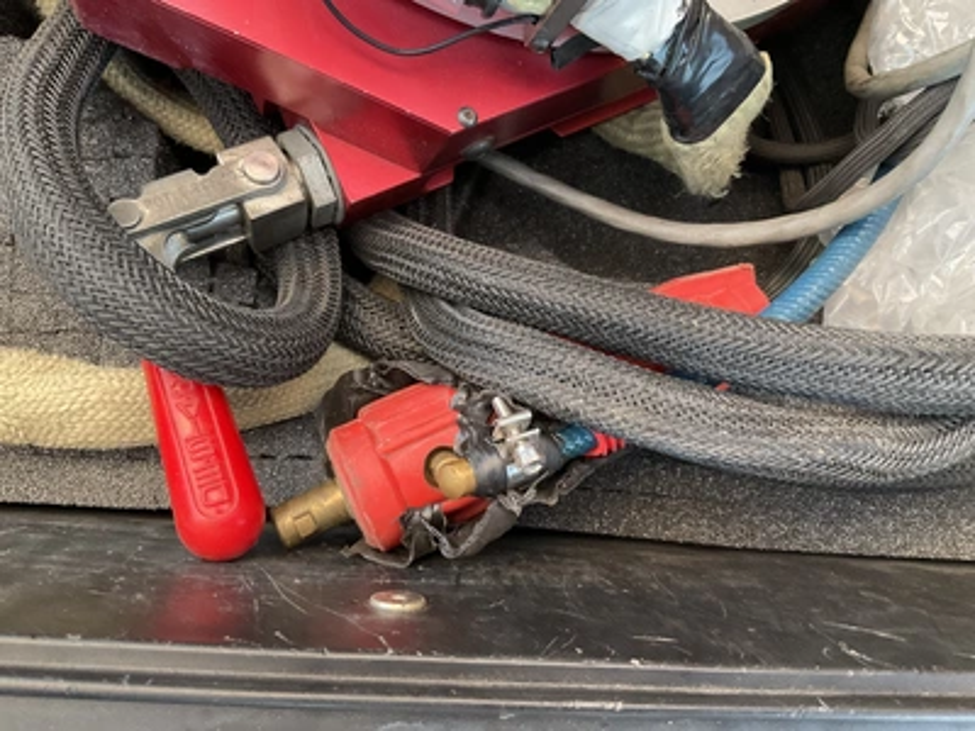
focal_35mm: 29
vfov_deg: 48.2
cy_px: 366
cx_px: 488
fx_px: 817
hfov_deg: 61.7
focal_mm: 3
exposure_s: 1/60
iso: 250
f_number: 1.8
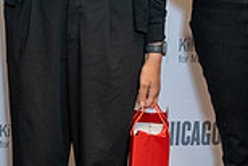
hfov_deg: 15.2
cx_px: -26
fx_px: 903
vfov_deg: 10.5
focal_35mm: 131
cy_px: 46
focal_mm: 24
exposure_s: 1/100
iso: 1600
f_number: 4
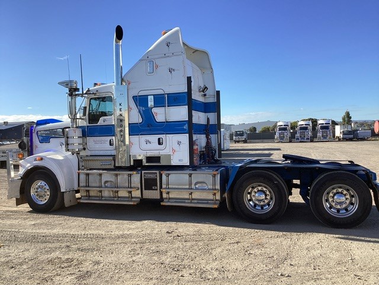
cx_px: 190
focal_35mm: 31
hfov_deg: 58.4
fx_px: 339
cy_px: 142
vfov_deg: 45.4
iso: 25
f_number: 2.4
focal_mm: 3.3
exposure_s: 1/1072
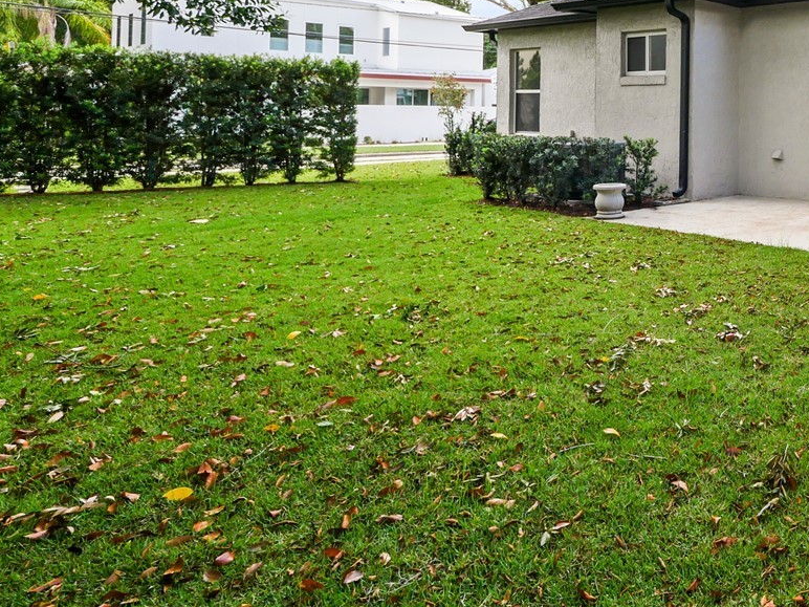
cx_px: 822
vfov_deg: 45.0
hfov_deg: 49.4
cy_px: 95
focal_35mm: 29
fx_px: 678
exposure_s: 1/200
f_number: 5
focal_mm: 7
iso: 200
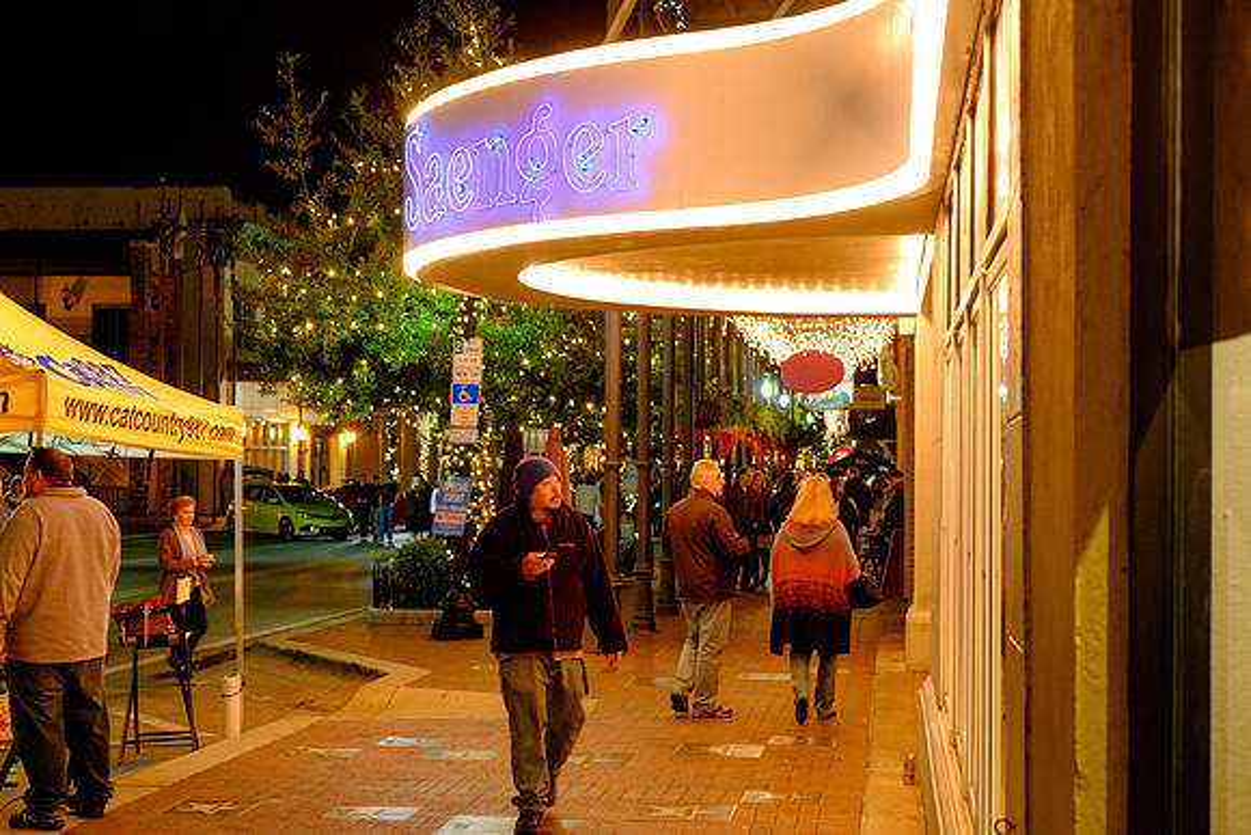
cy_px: 418
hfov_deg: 35.6
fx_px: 1946
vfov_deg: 24.2
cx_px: 626
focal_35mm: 56
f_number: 3.6
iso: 800
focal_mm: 37.4
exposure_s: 1/25
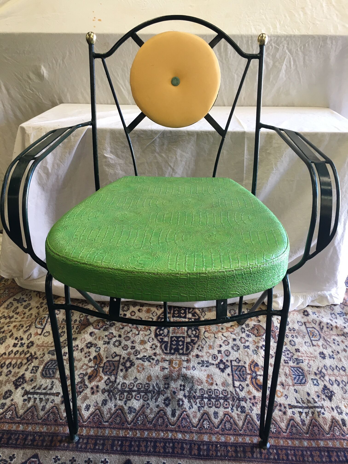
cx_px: 174
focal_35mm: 29
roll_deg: -1.4
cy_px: 232
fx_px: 389
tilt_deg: -26.7
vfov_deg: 61.7
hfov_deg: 48.2
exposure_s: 1/33
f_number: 2.2
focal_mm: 4.15
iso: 40
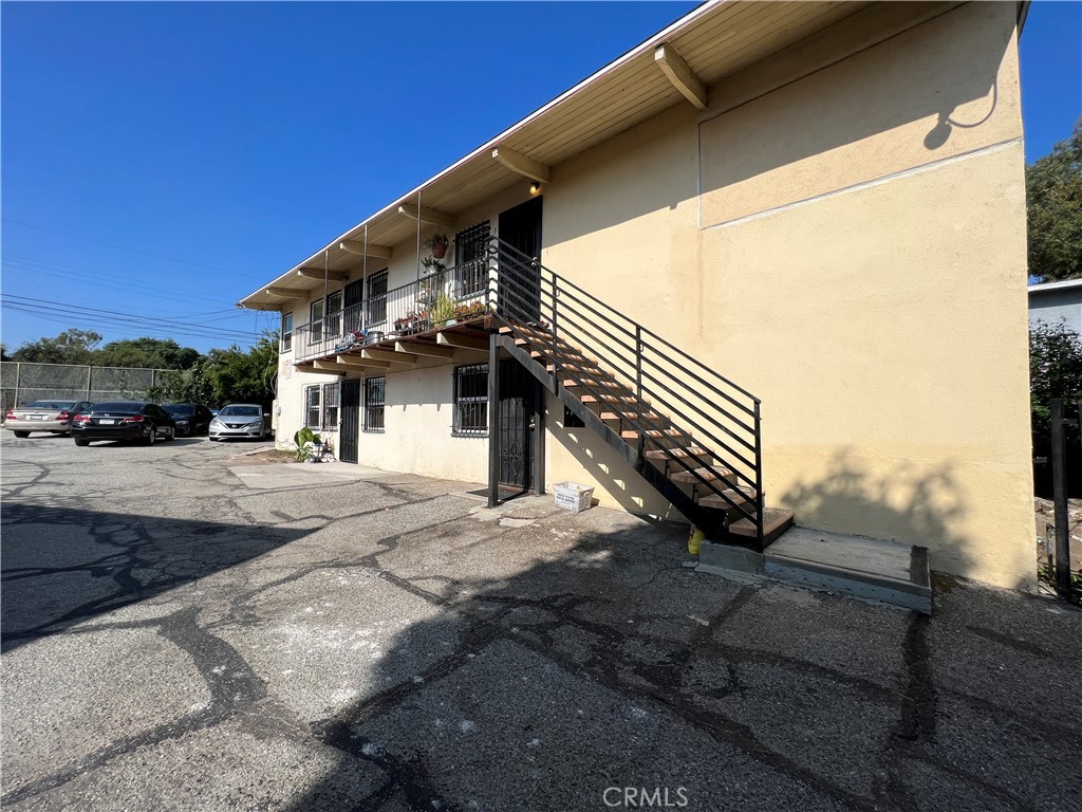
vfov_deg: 89.9
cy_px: 406
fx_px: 406
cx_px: 541
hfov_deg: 106.2
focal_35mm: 13
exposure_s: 1/3040
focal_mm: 1.57
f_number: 1.8
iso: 32
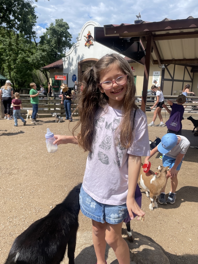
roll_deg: -3.0
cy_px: 132
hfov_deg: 53.1
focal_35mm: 26
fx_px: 198
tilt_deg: -11.0
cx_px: 99
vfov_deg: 67.3
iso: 32
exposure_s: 1/3401
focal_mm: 4.2
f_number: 1.6
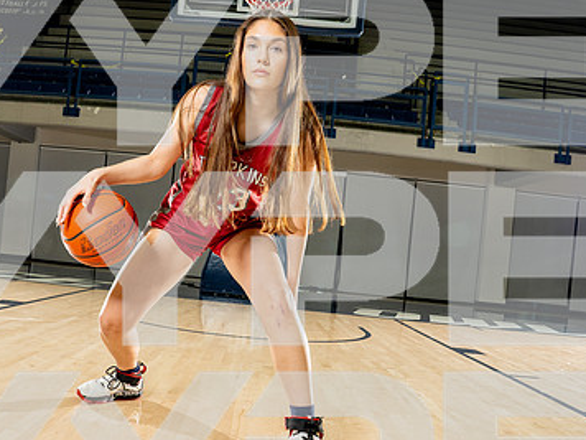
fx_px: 609
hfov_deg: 50.8
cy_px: 260
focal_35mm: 36
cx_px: 219
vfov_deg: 39.5
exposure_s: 1/250
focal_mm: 23
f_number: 8
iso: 640
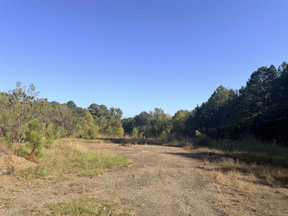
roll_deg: +1.8
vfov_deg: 56.8
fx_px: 200
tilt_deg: +4.9
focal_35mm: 24
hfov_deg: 71.6
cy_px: 108
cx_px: 144
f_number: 1.78
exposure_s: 1/4167
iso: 80
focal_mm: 6.76
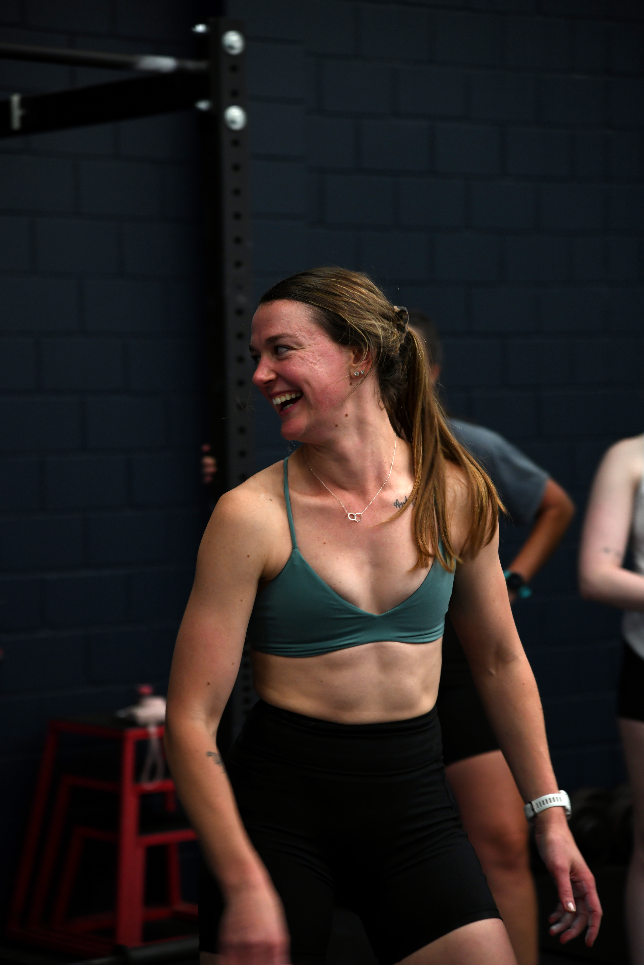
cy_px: 482
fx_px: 2817
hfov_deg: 13.0
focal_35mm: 105
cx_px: 322
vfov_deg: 19.5
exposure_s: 1/125
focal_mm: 105
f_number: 4
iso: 1000
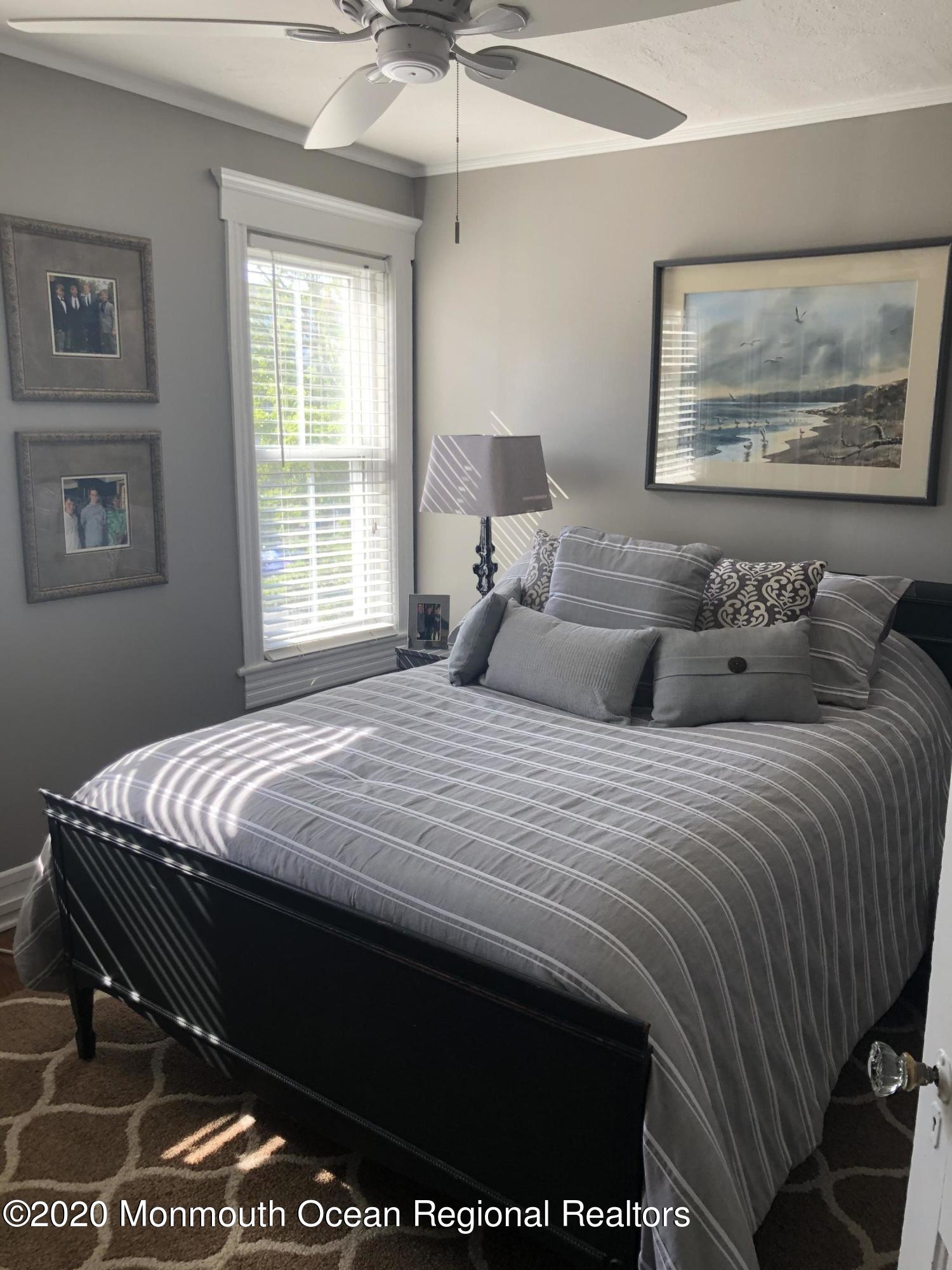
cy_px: 635
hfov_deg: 49.7
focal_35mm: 28
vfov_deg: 63.4
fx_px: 1027
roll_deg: -0.3
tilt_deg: -11.1
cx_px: 476
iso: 32
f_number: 1.8
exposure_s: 1/120
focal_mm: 3.99
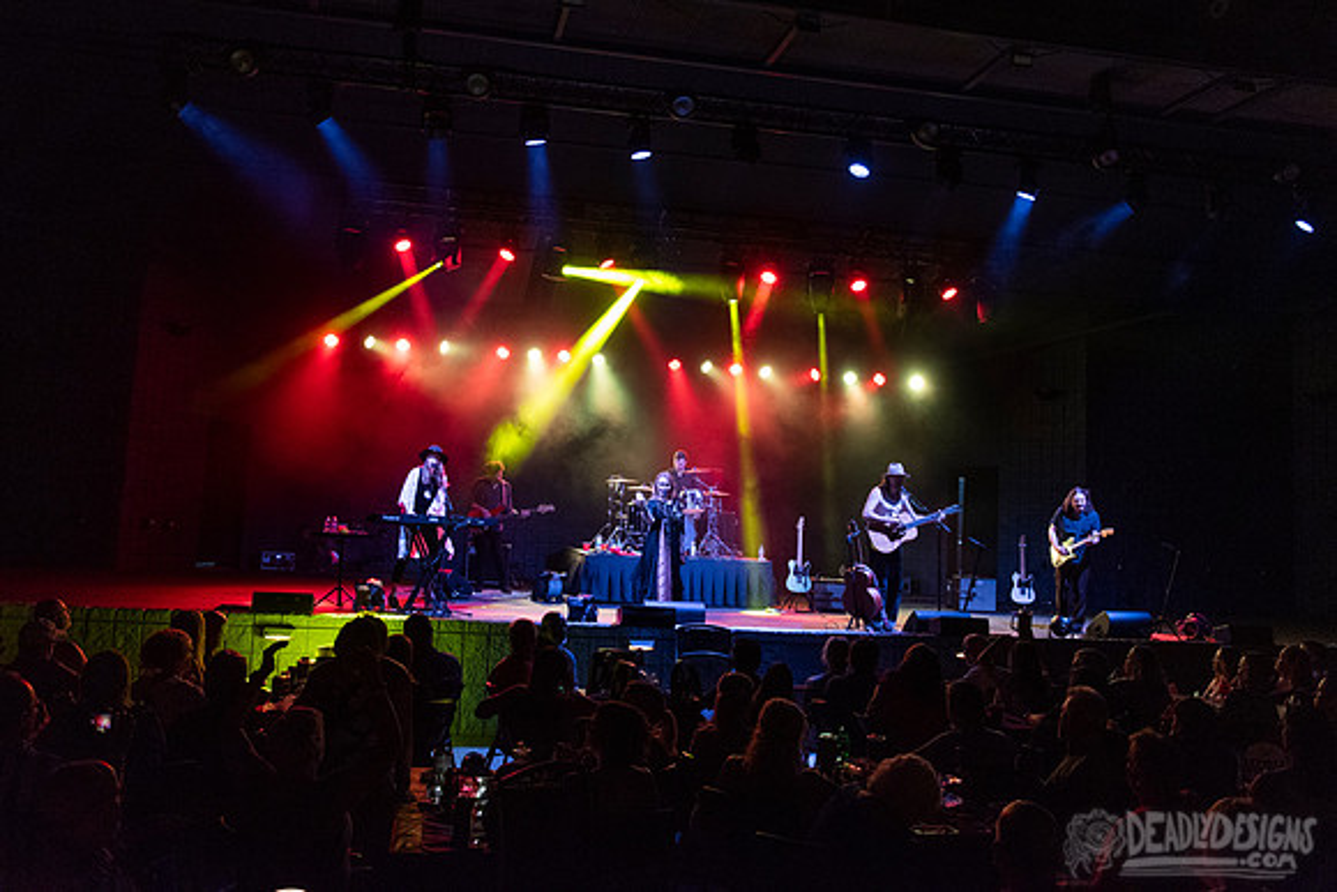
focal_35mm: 36
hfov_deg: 53.6
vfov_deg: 37.2
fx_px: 1324
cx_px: 668
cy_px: 379
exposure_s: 1/400
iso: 2500
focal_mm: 31
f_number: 3.2
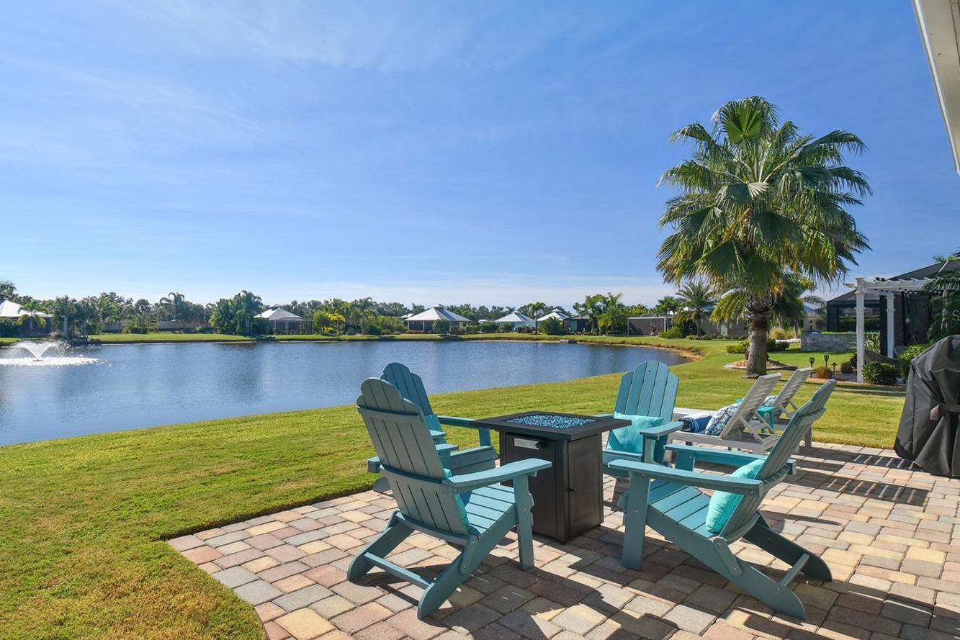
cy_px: 315
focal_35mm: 18
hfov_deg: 89.8
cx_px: 440
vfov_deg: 67.4
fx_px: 480
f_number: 7.1
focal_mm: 10
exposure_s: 1/200
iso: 100
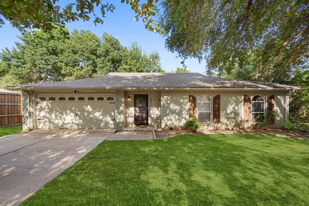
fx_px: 137
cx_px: 154
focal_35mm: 16
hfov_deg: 96.8
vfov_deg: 73.7
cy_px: 103
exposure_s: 1/25
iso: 125
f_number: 8
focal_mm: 16
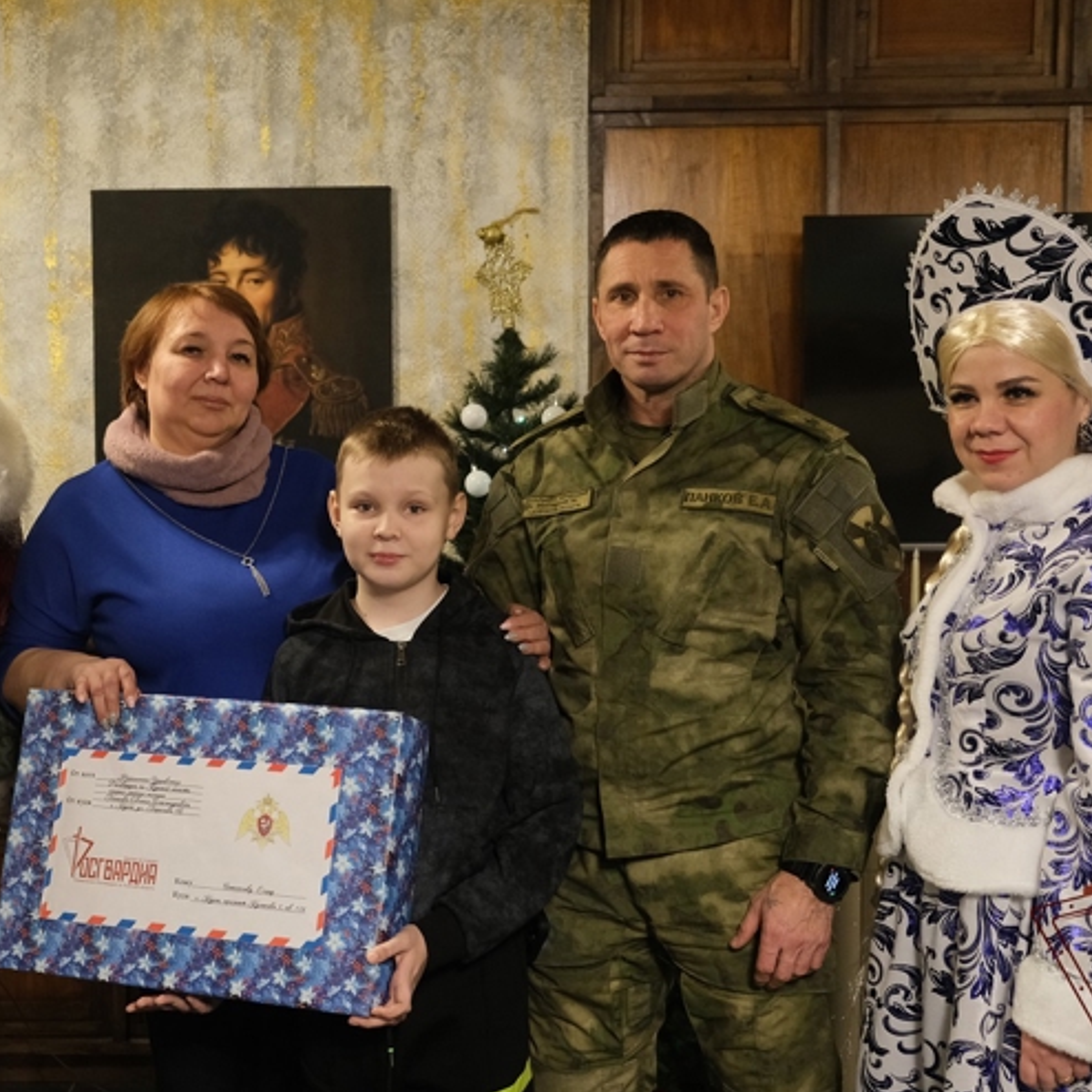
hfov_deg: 34.4
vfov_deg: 34.7
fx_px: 1749
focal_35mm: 49
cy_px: 548
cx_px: 390
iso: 2000
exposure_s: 1/30
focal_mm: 25.4
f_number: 3.2
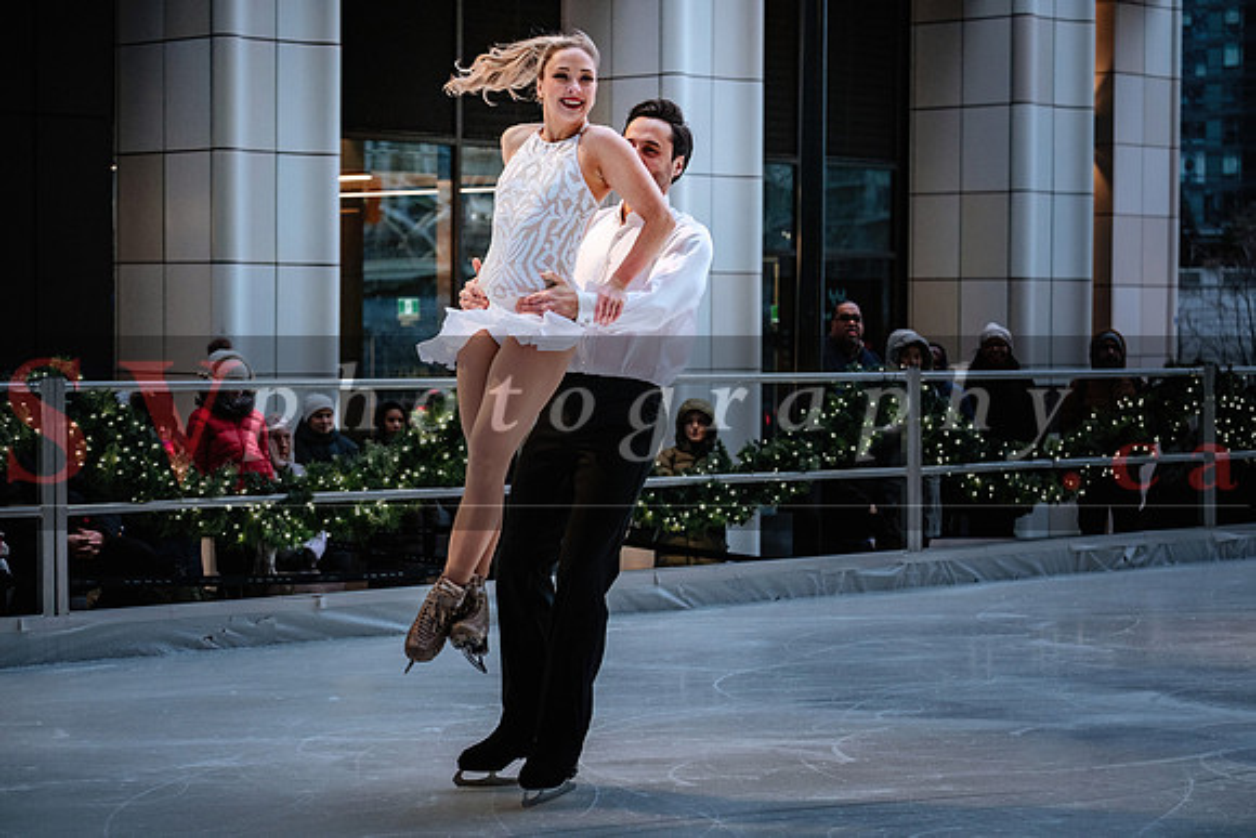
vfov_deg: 16.3
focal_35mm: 84
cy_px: 419
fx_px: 2932
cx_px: 628
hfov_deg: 24.2
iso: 1600
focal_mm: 56.3
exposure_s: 1/640
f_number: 2.8
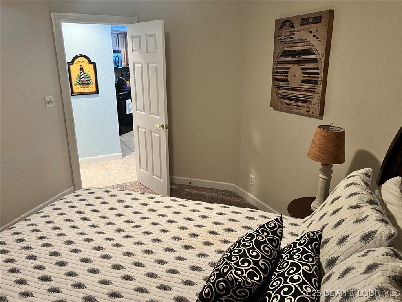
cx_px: 201
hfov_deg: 67.3
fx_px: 302
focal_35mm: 26
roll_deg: -0.4
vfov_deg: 53.1
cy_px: 151
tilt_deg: -18.1
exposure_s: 1/60
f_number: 1.5
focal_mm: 5.7
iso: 400
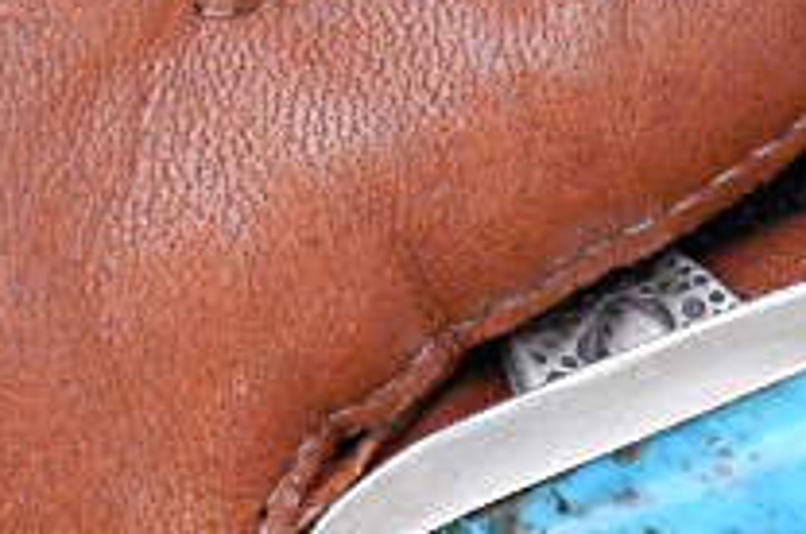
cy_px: 565
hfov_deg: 9.4
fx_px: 4873
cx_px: 701
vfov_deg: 6.3
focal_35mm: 218
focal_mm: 12.2
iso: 200
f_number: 4.1
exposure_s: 1/3.8
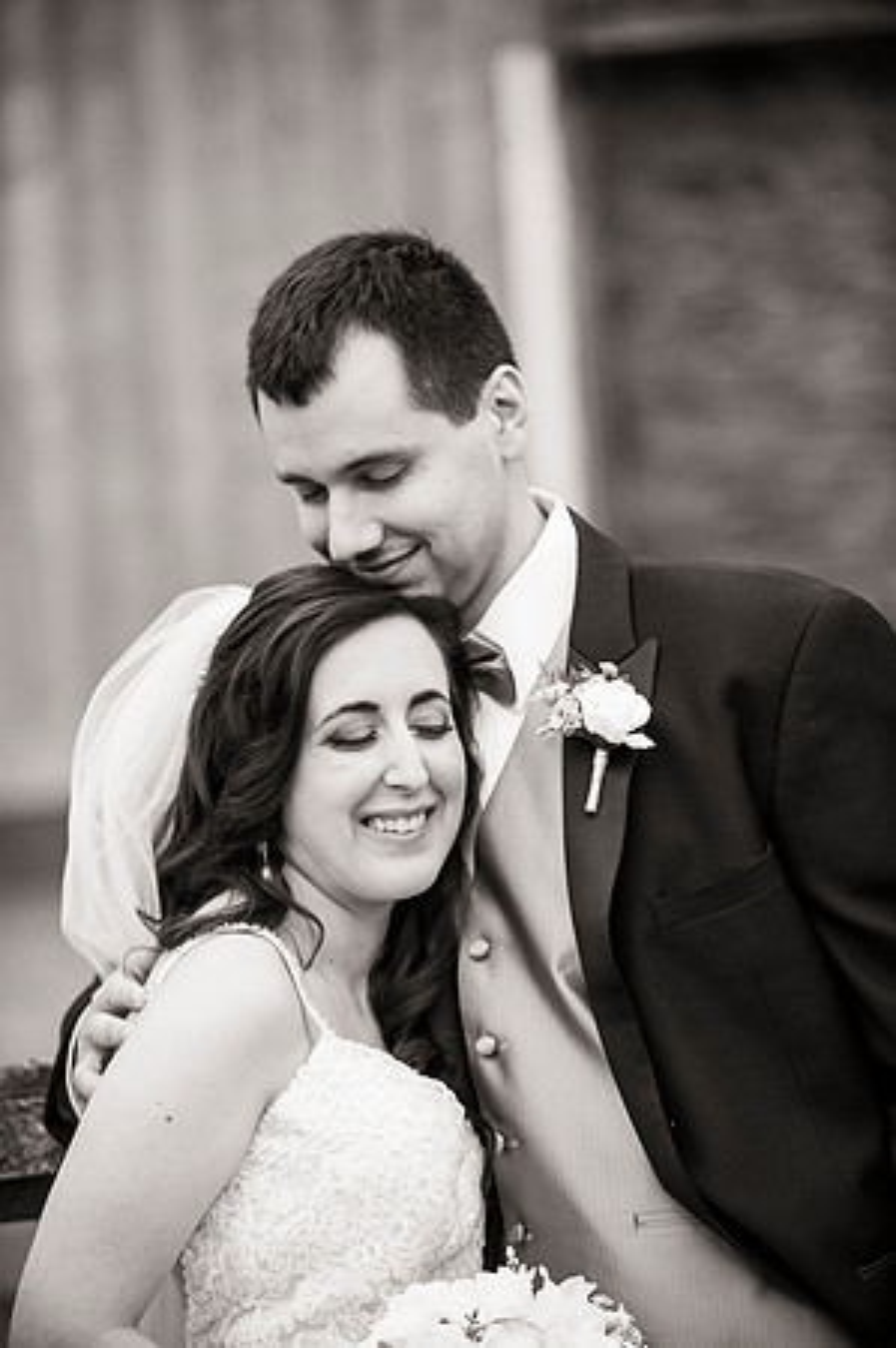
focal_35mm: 110
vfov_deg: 18.6
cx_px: 448
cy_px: 674
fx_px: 4116
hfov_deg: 12.4
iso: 800
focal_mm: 110
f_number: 2.8
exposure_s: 1/3200
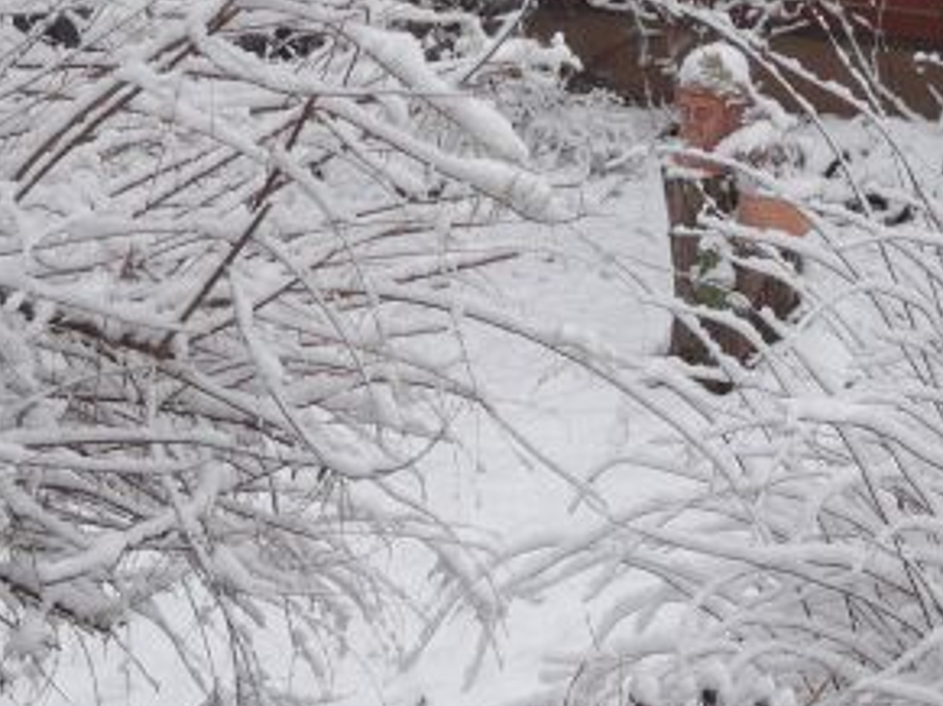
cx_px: 771
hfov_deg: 13.5
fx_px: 3976
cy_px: 547
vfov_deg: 10.1
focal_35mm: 146
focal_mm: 8.5
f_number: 3.2
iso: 100
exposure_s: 1/40
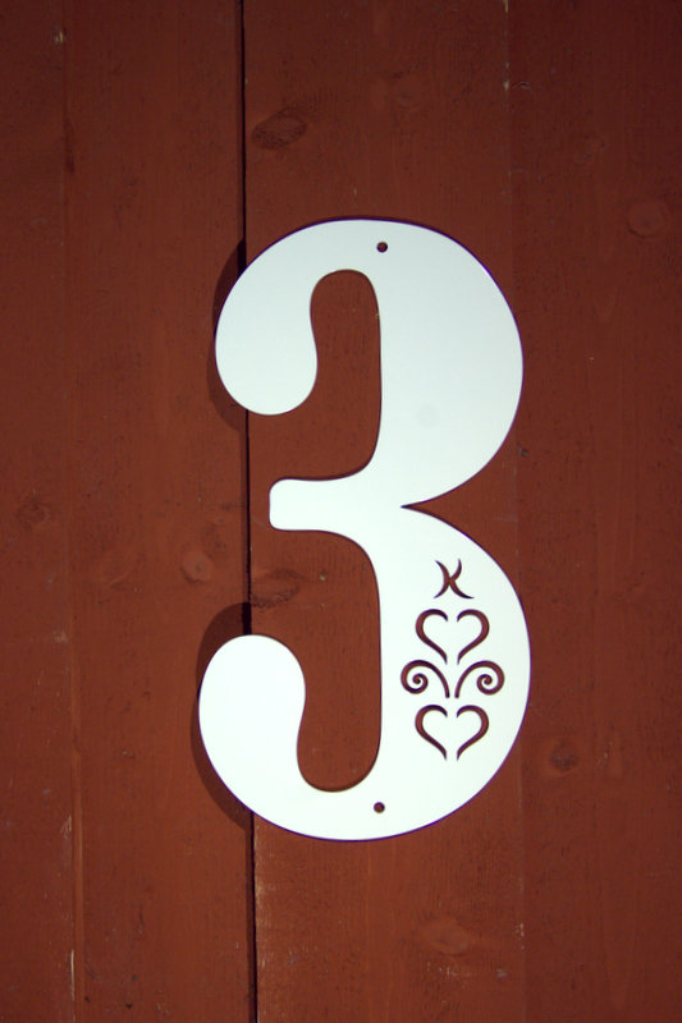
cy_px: 512
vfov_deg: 31.4
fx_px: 1819
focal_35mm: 64
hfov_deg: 21.2
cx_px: 341
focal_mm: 43
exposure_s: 1/160
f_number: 5.6
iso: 800
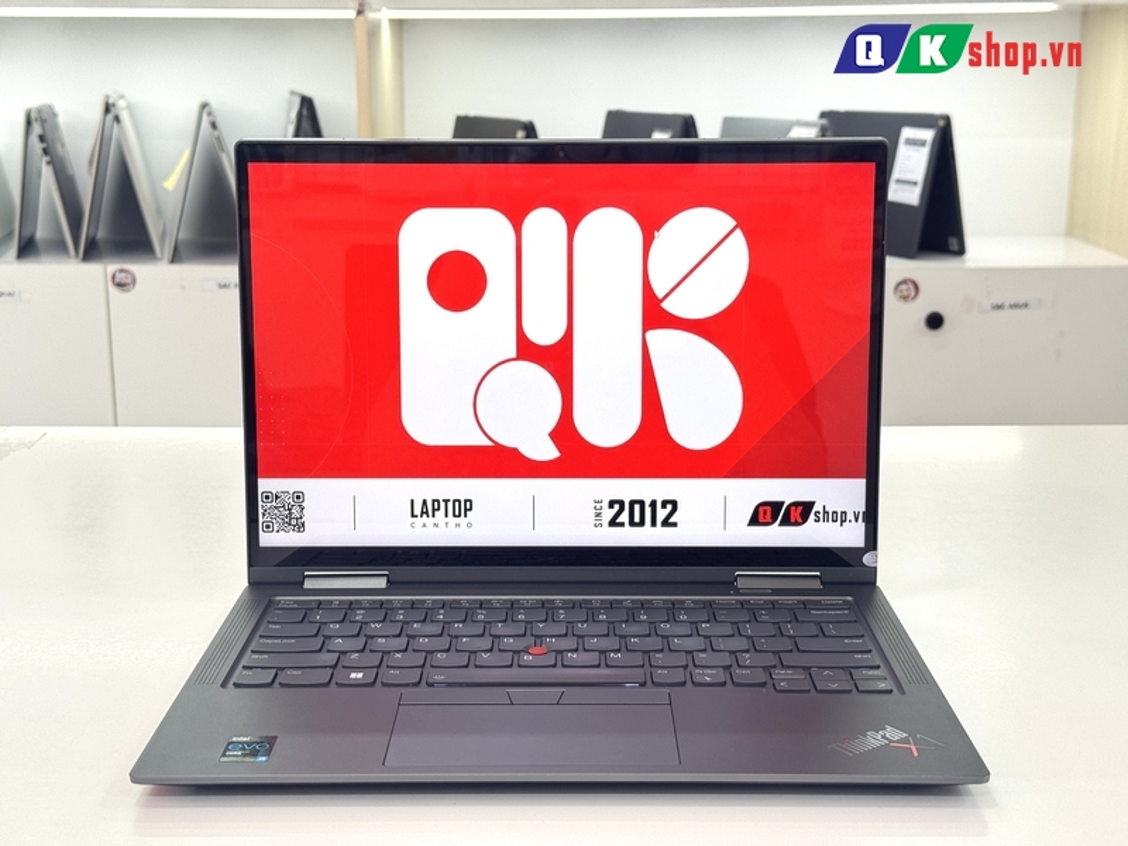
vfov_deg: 30.3
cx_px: 564
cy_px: 423
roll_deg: +0.9
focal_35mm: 48
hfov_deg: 39.7
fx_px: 1564
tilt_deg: -13.2
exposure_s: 1/100
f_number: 1.78
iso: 80
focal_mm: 6.76
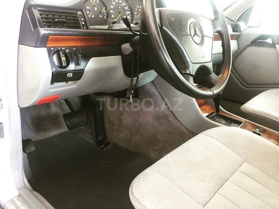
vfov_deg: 48.2
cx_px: 140
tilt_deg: -20.6
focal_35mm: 29
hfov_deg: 61.7
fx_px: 234
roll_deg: -3.8
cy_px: 104
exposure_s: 1/20
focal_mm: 4.15
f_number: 2.2
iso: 250
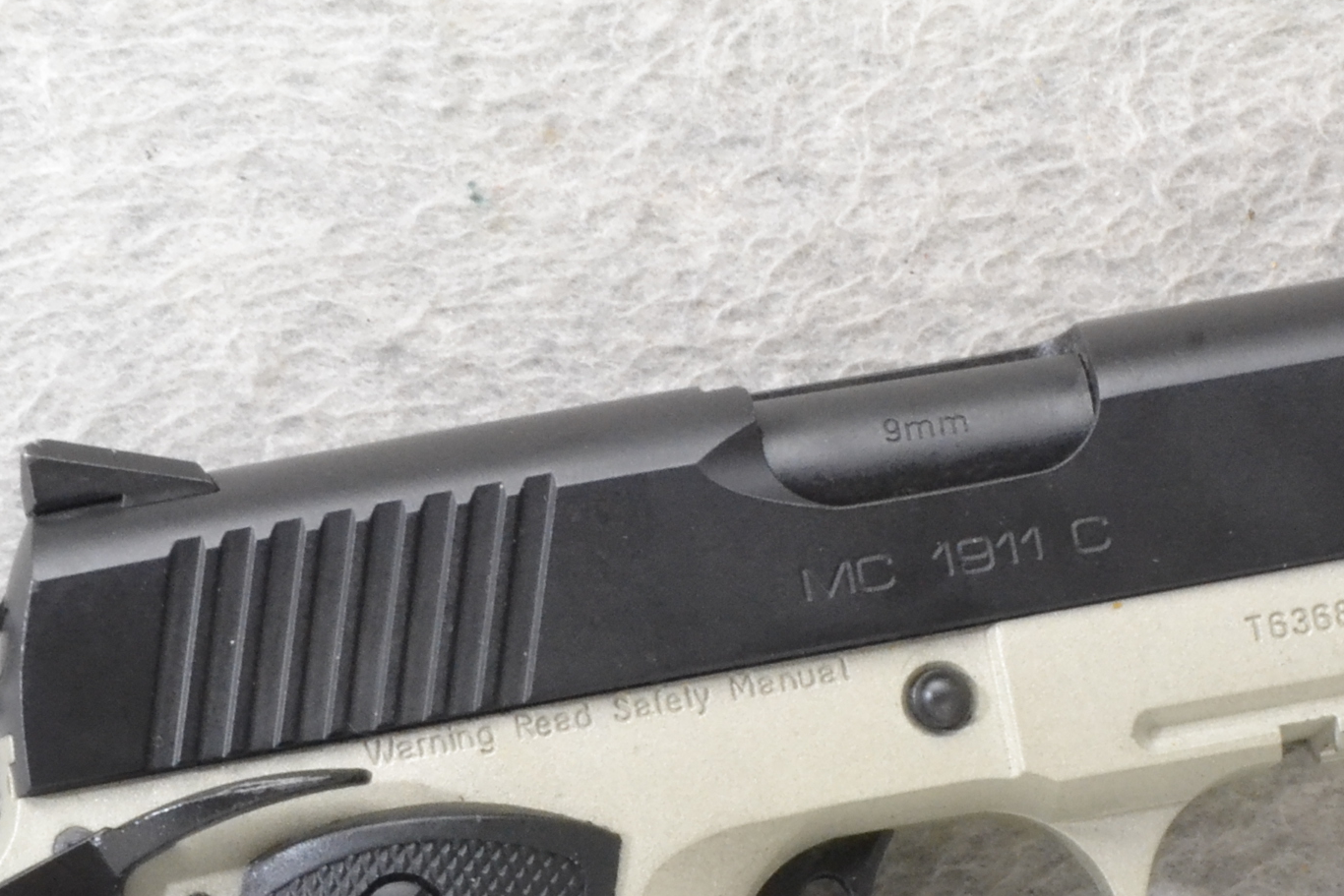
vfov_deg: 8.1
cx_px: 872
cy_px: 1089
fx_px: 6235
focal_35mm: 167
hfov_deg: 12.3
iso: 3200
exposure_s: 1/160
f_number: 20
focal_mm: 44
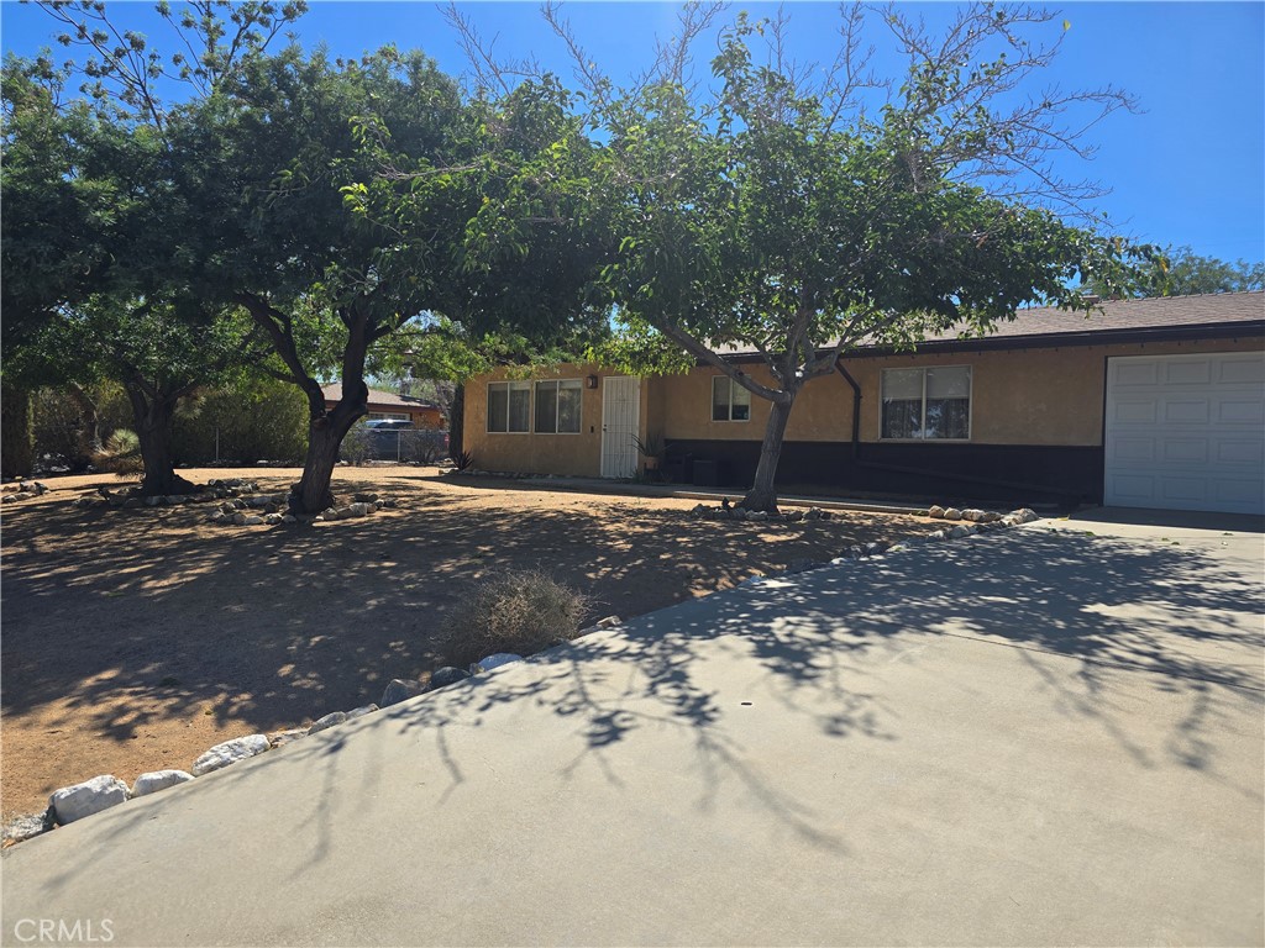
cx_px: 632
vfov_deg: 58.9
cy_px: 474
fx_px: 841
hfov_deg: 73.9
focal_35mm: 23
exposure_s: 1/696
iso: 12
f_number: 1.7
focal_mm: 6.3
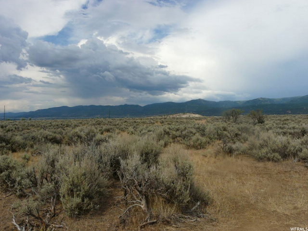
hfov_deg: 63.4
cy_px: 116
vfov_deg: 49.7
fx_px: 249
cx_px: 154
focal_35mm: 28
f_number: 6.3
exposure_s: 1/400
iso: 100
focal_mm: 4.6
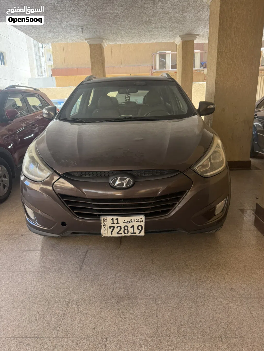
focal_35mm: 24
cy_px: 176
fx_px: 244
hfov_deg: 56.8
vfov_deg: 71.6
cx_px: 132
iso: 160
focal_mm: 6.76
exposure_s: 1/210
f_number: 1.78
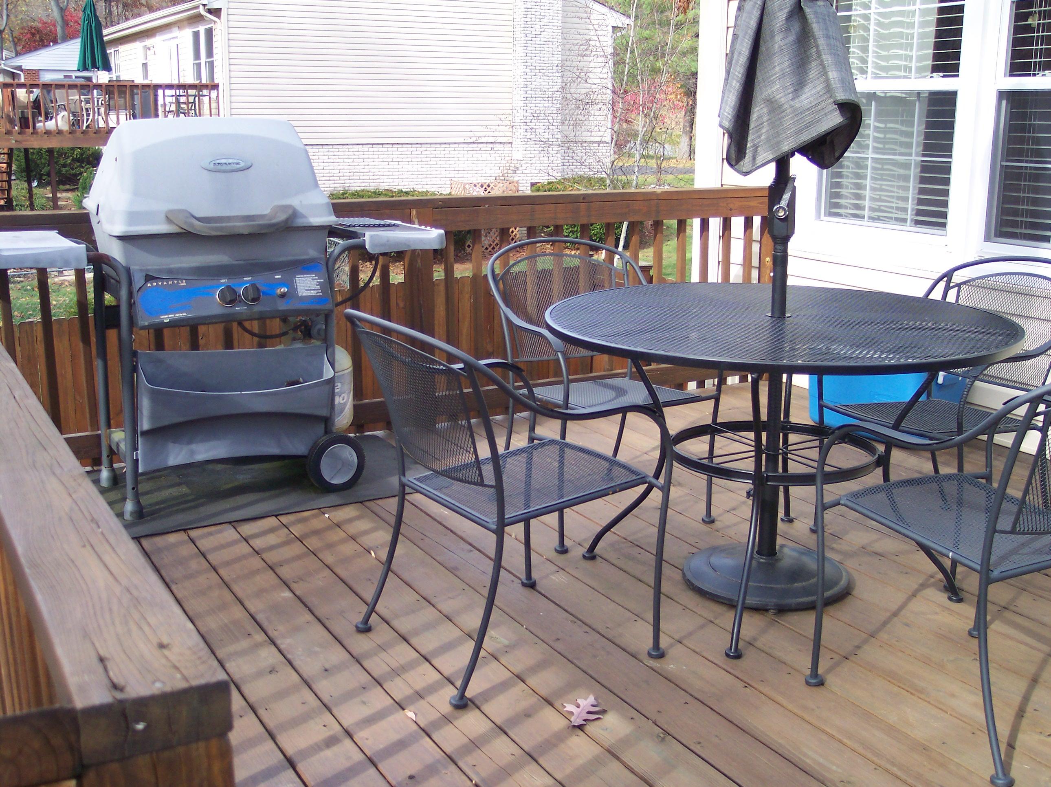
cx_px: 526
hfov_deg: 49.0
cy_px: 394
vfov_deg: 37.7
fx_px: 1153
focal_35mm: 38
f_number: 2.8
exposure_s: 1/350
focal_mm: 8
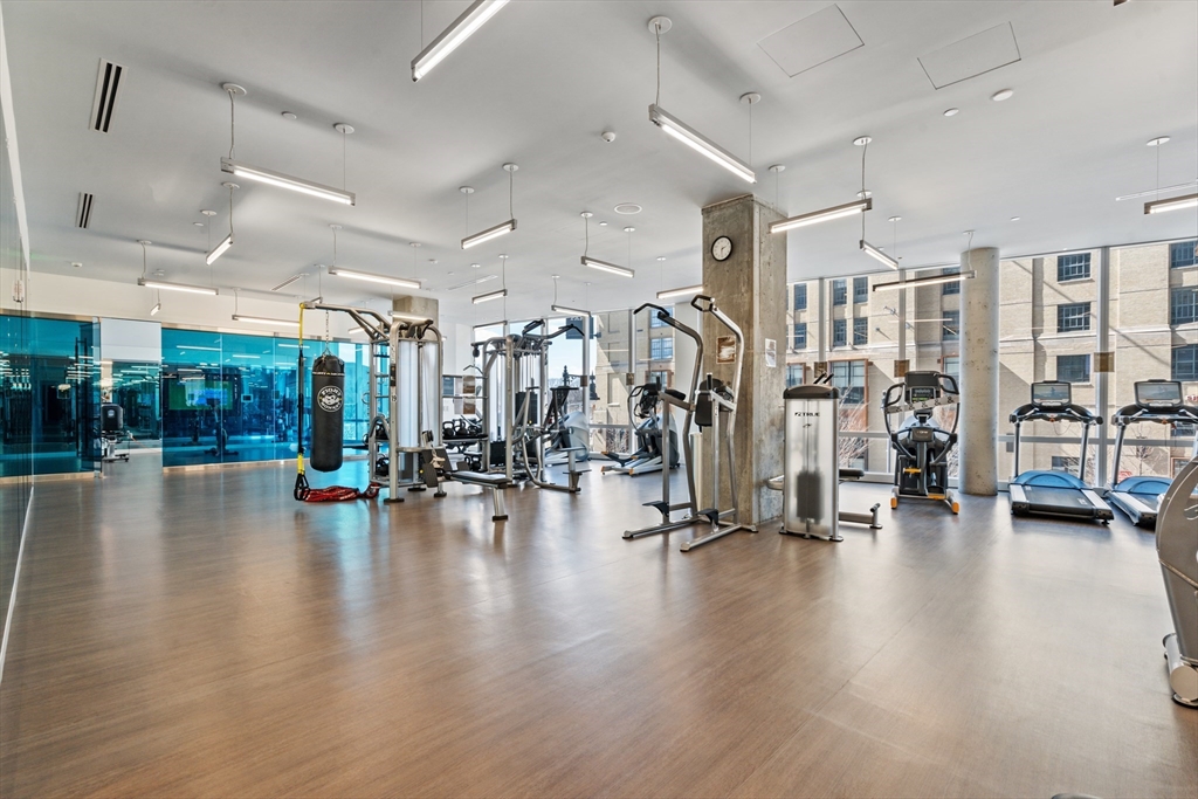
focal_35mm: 16
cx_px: 599
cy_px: 400
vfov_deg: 73.8
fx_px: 532
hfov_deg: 96.7
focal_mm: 16
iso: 500
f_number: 10
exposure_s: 1/10
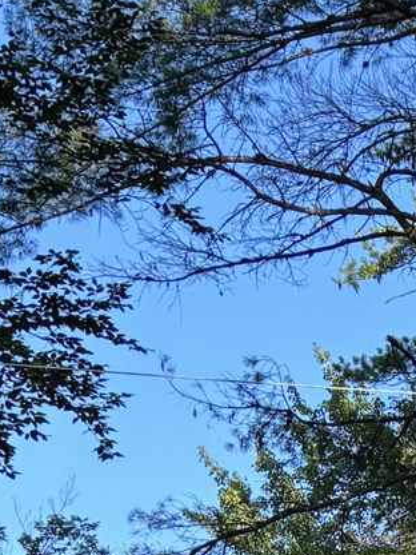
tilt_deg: -6.2
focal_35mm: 144
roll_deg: +1.3
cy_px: 1492
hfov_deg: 9.7
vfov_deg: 10.8
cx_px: 781
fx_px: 2307
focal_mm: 5.96
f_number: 1.6
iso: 50
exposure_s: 1/1616
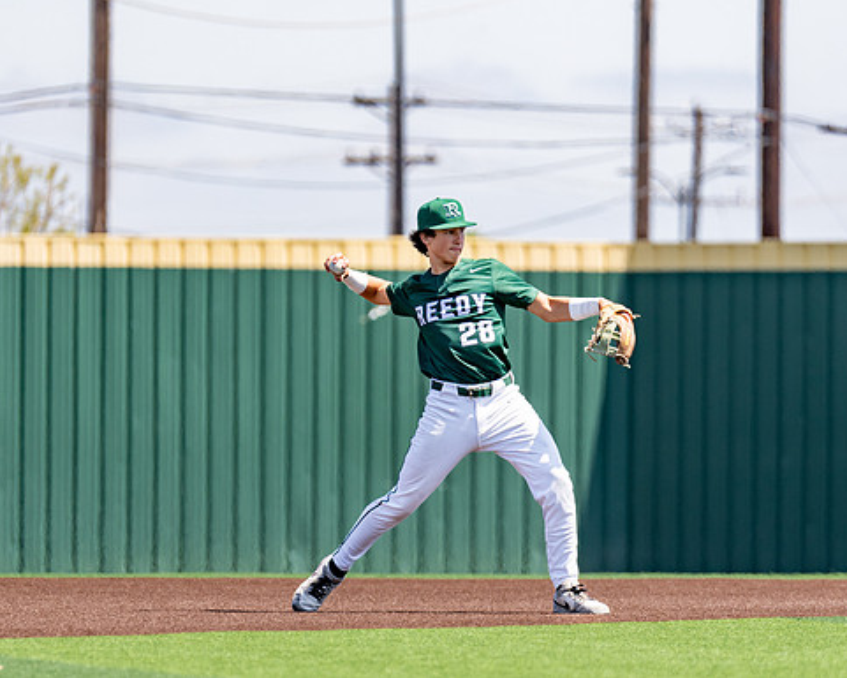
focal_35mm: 413
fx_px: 10355
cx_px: 435
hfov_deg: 4.7
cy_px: 442
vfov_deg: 3.7
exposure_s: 1/1600
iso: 100
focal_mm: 200
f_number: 2.8
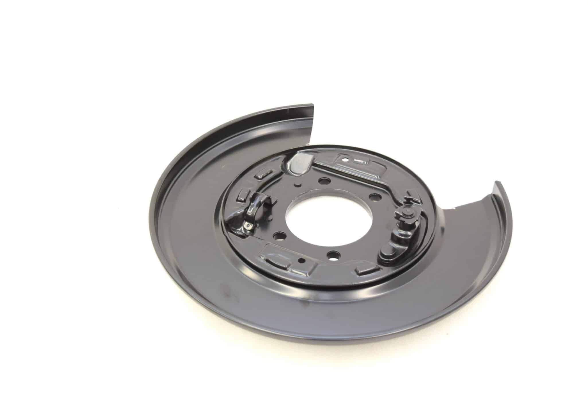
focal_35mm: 46
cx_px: 294
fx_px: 760
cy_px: 196
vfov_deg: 29.0
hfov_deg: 42.3
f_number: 4.5
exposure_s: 1/80
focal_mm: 31
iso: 400
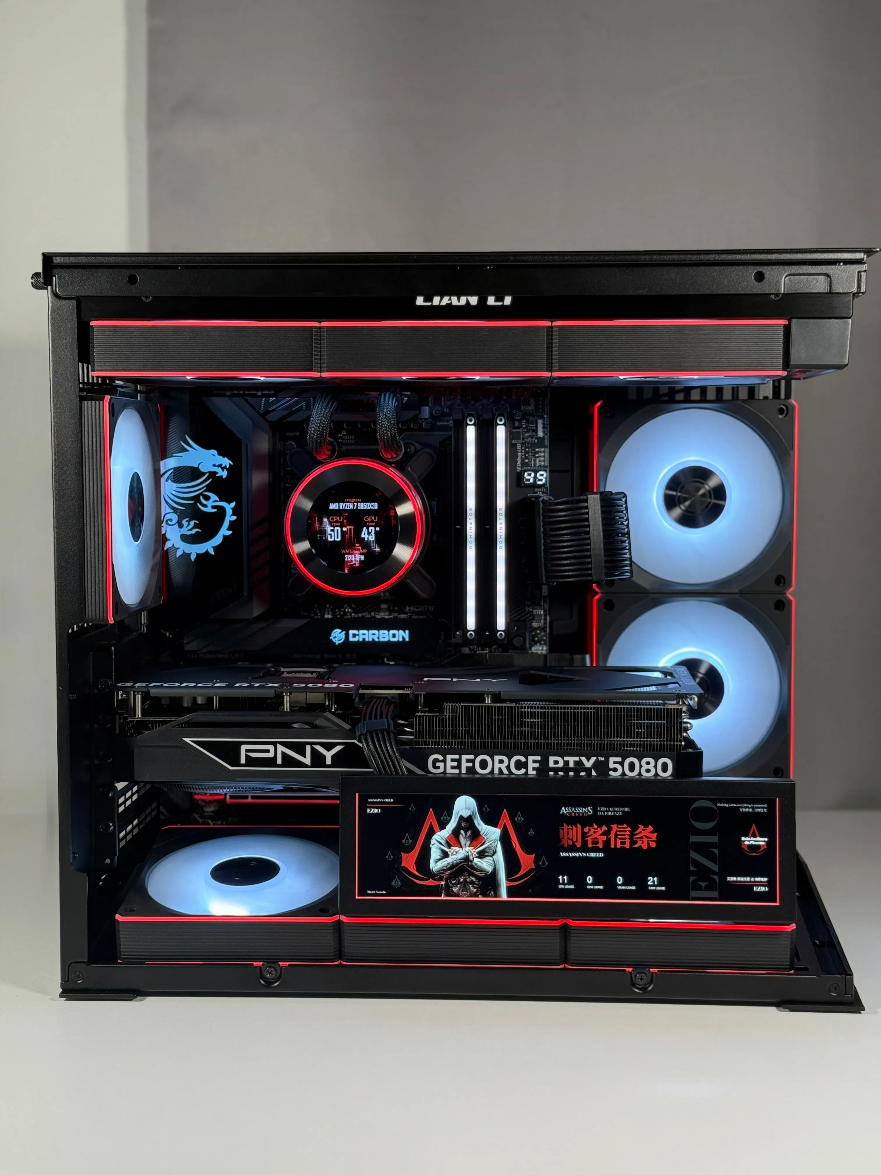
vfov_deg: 39.7
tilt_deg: -2.8
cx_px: 440
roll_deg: +0.1
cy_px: 588
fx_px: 1629
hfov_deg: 30.3
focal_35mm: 48
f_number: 1.78
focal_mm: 6.76
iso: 80
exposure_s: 1/57
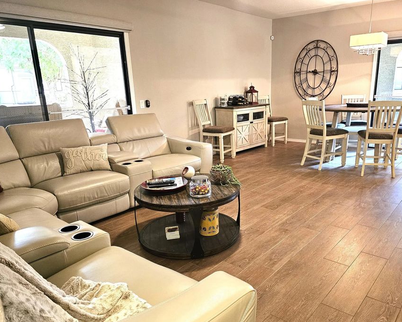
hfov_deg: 63.7
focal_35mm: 27
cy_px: 180
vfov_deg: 53.1
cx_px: 231
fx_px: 321
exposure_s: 1/120
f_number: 1.7
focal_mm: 6.3
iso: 800
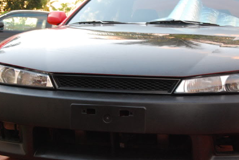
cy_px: 61
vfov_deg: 16.9
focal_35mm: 81
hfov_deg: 25.1
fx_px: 537
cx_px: 139
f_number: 7.1
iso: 800
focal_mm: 35
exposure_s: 1/30
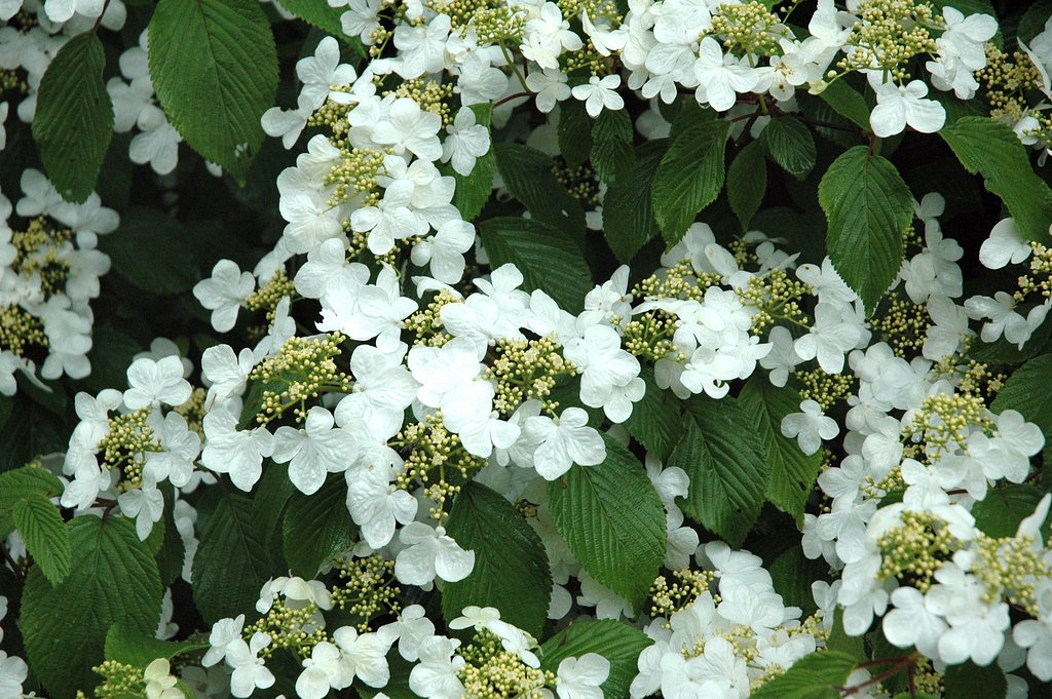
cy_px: 350
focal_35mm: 105
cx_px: 526
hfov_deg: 19.5
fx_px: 3066
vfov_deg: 13.0
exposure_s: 1/125
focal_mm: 70
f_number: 5.6
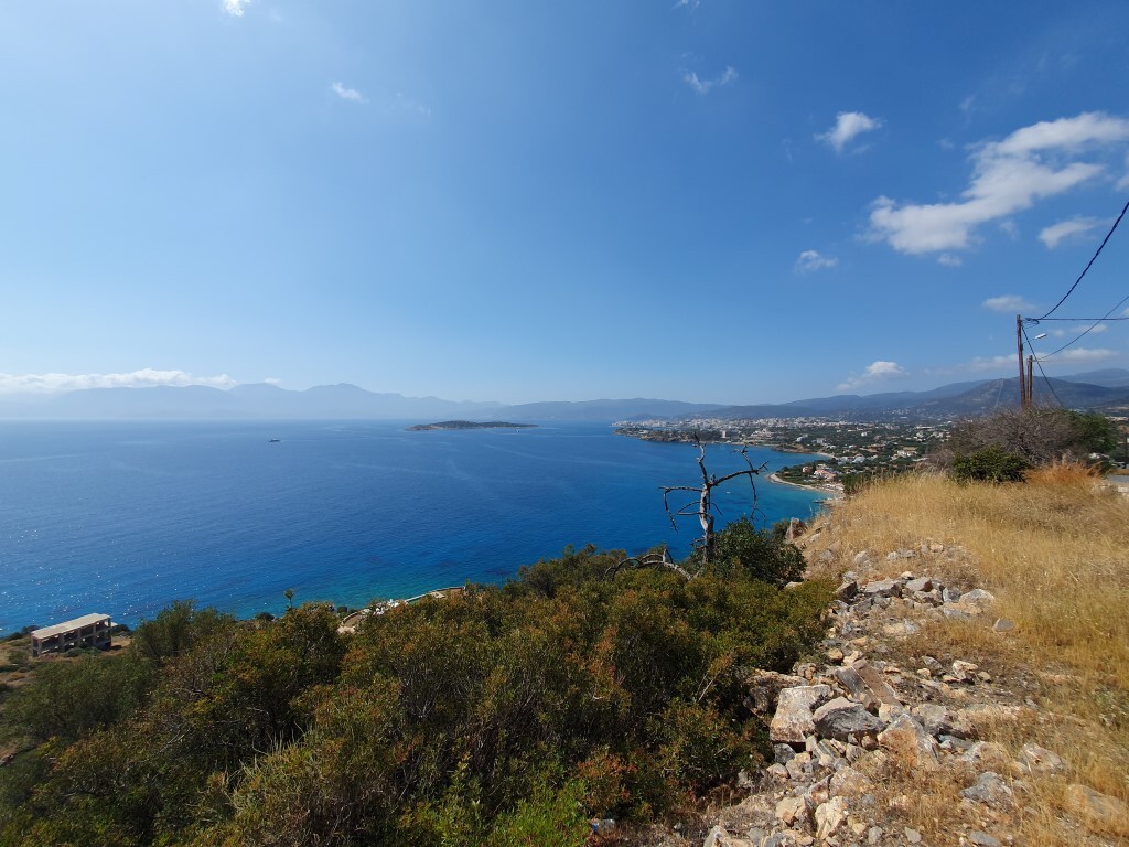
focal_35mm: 13
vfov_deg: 89.9
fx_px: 424
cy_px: 424
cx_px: 564
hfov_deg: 106.2
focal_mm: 1.8
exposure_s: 1/1716
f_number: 2.2
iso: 50
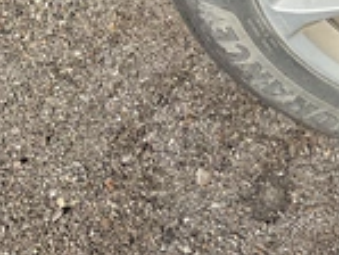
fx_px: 764
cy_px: -84
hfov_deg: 22.6
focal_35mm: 78
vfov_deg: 17.6
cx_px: 430
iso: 25
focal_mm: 3
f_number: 1.8
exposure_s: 1/1577
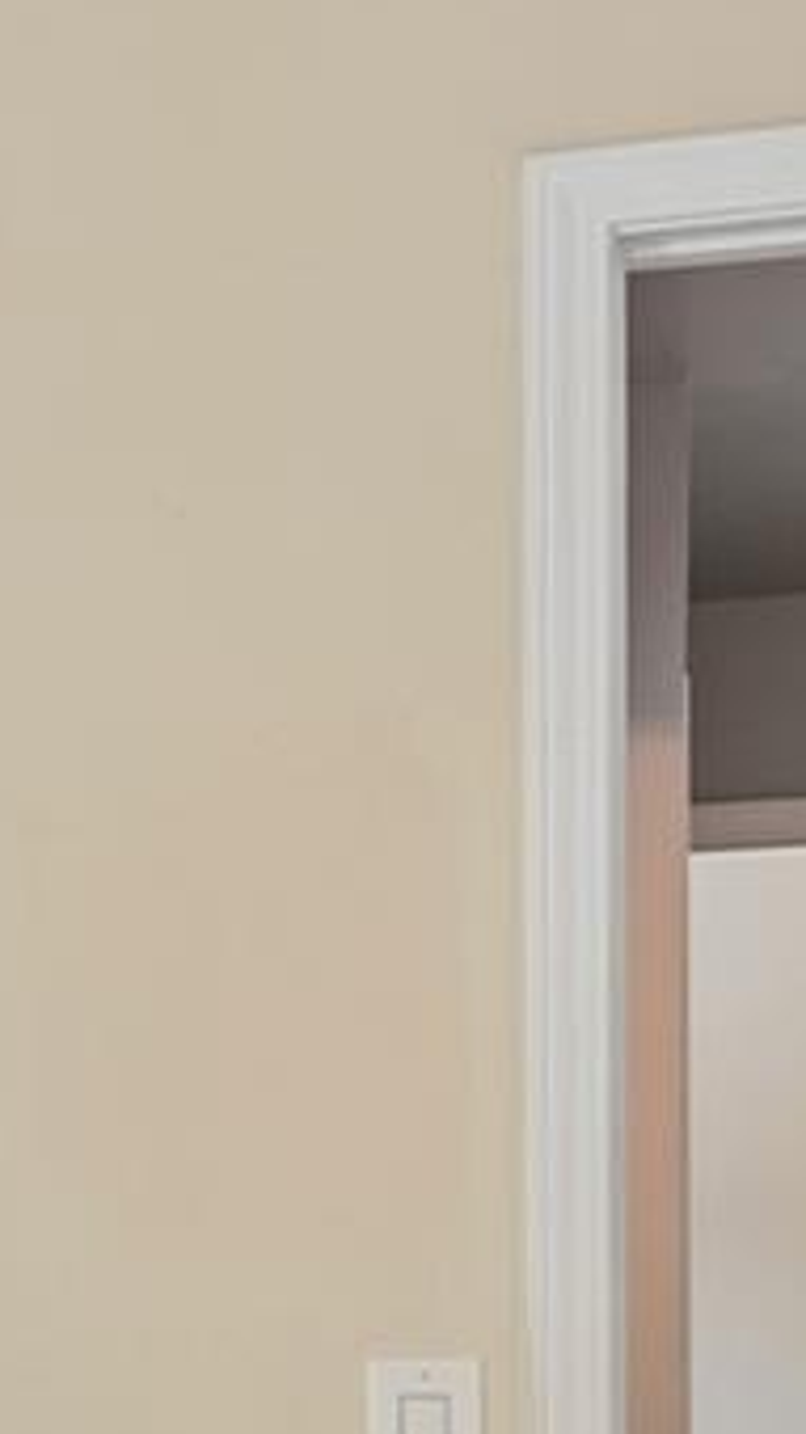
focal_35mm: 102
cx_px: -1469
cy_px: 1440
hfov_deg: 9.7
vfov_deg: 20.4
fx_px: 3865
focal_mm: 16.1
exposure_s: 1/4
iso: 400
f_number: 13
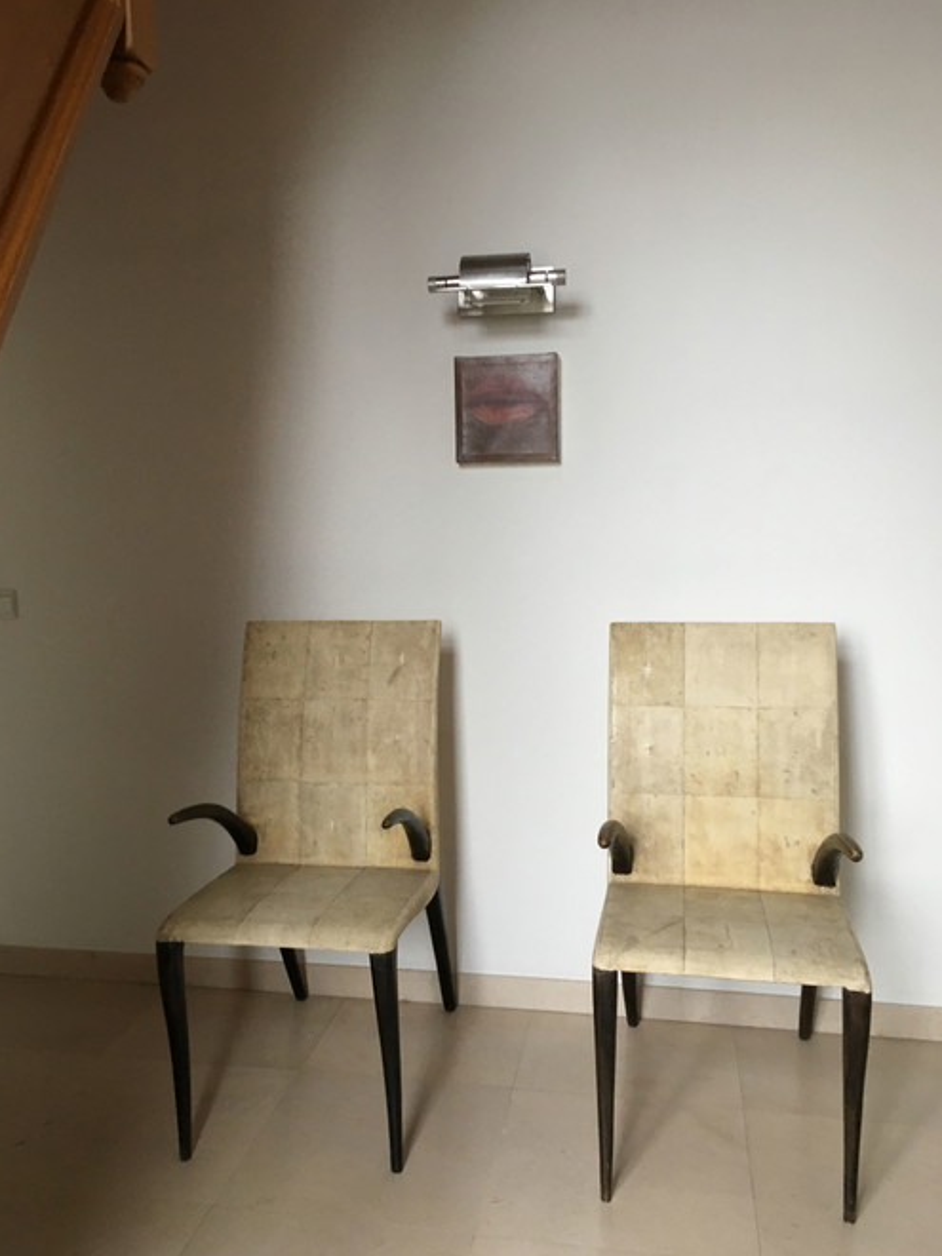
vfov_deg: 60.0
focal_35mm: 30
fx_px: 1089
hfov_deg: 46.8
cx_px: 472
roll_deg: +0.6
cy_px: 646
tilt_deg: -7.6
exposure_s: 1/33
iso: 100
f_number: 2.2
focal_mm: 4.15
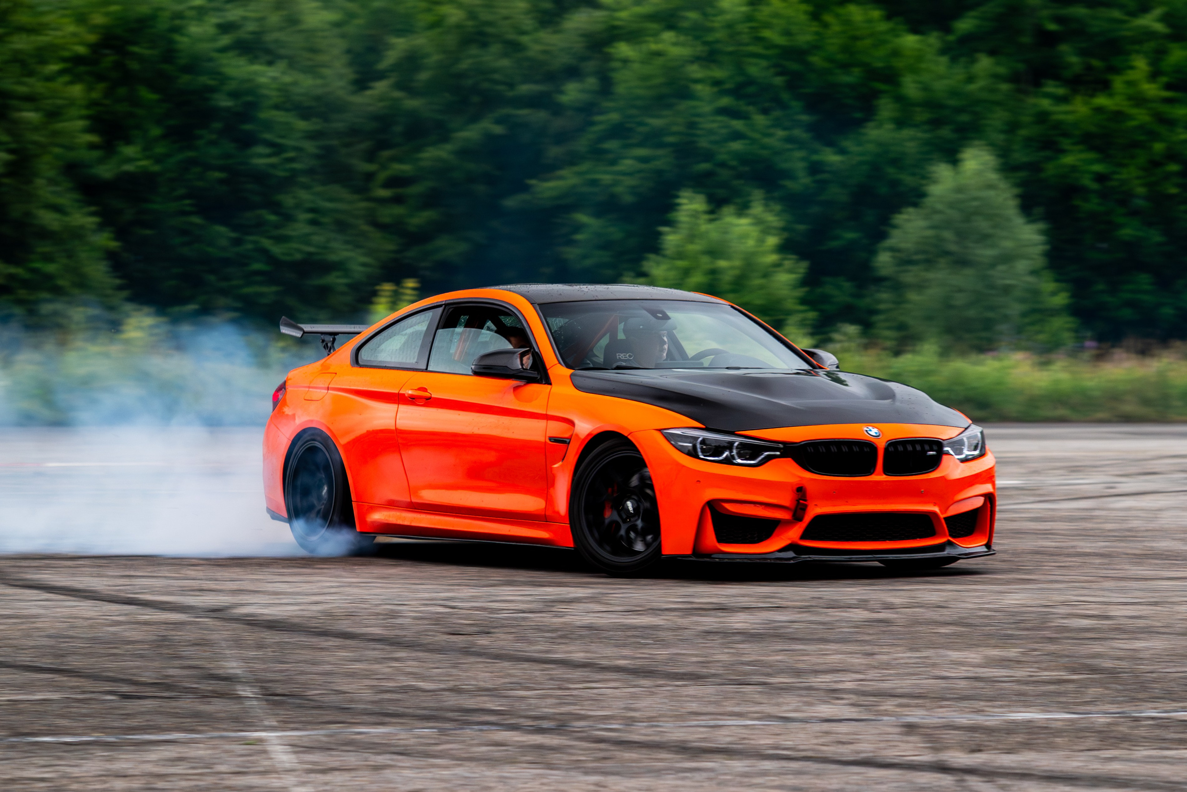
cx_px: 746
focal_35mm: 135
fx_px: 4446
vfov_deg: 10.2
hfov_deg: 15.2
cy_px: 350
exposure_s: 1/160
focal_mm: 85
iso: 640
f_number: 4
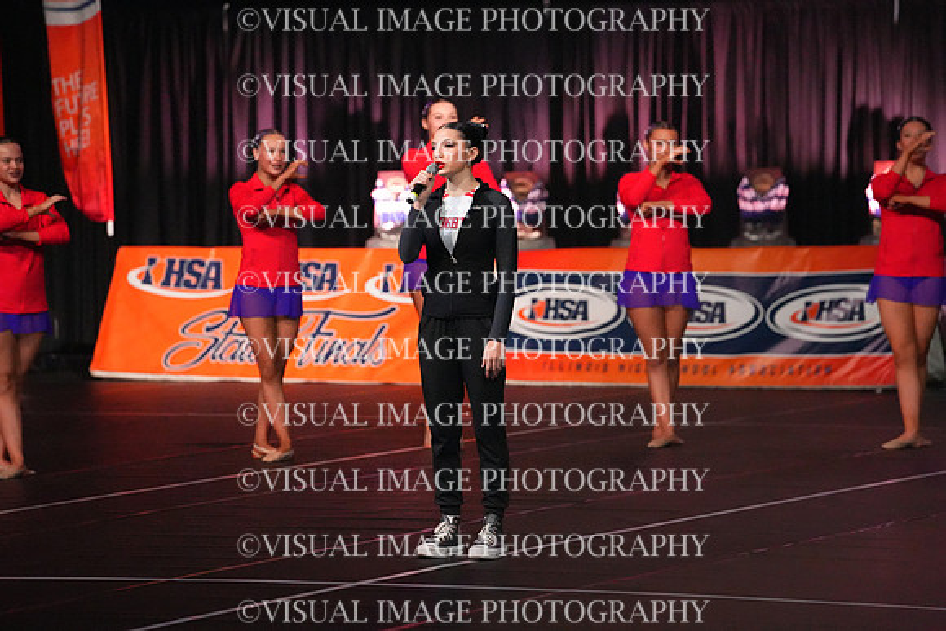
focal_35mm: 200
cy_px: 316
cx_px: 473
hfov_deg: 10.3
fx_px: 5257
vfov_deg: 6.9
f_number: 4
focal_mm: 200
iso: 16000
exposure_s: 1/1250
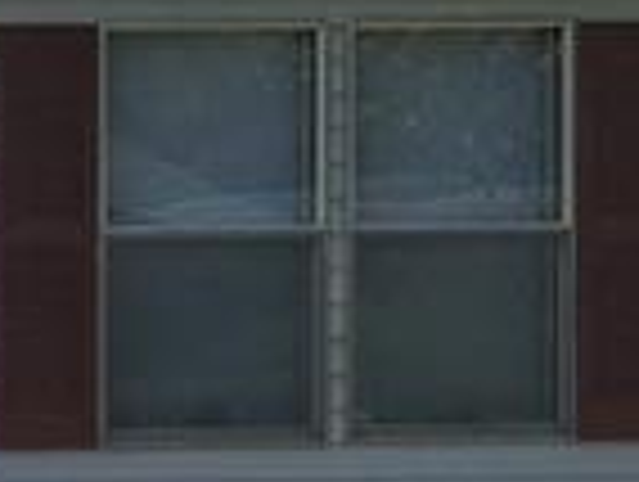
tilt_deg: -2.4
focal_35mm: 410
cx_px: -1220
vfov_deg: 3.6
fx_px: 7581
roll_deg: +0.2
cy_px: 378
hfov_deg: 4.6
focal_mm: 6.6
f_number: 2.8
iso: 20
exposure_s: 1/709
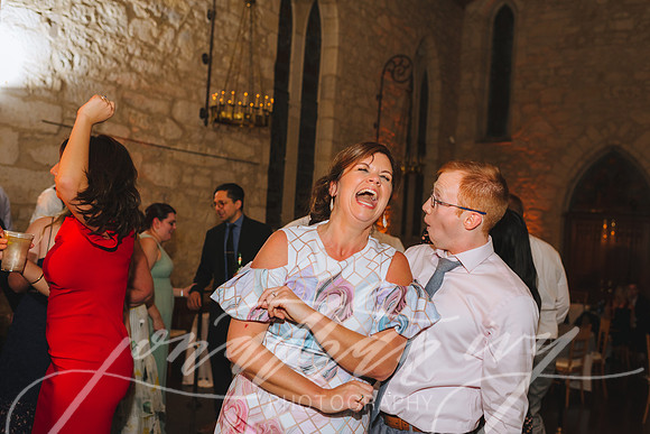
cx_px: 325
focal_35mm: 35
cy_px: 217
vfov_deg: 37.9
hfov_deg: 54.4
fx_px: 632
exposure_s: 1/200
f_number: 3.5
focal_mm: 35
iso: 1000
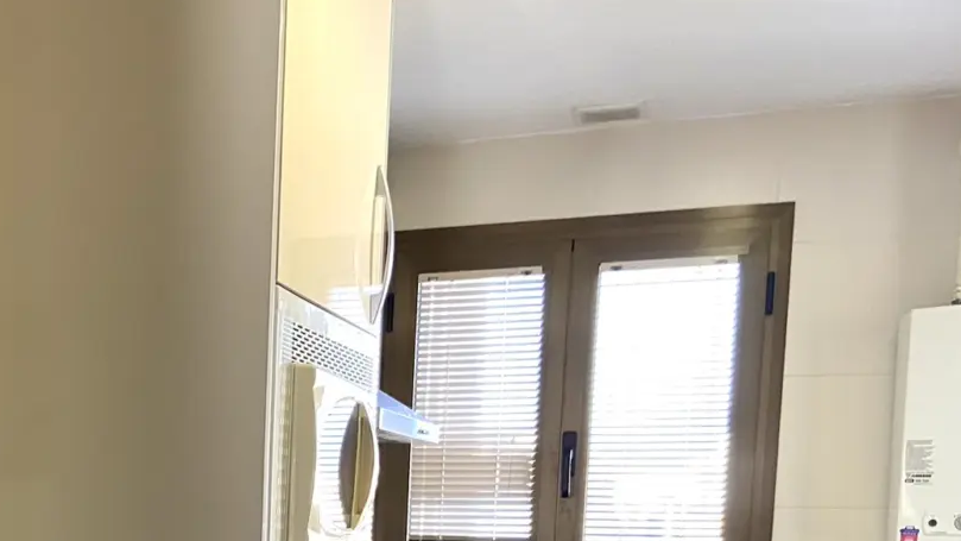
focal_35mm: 56
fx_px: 1427
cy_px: 673
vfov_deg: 19.9
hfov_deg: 34.8
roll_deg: -0.9
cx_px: 70
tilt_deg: -5.1
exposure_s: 1/50
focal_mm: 4.25
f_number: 1.8
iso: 100
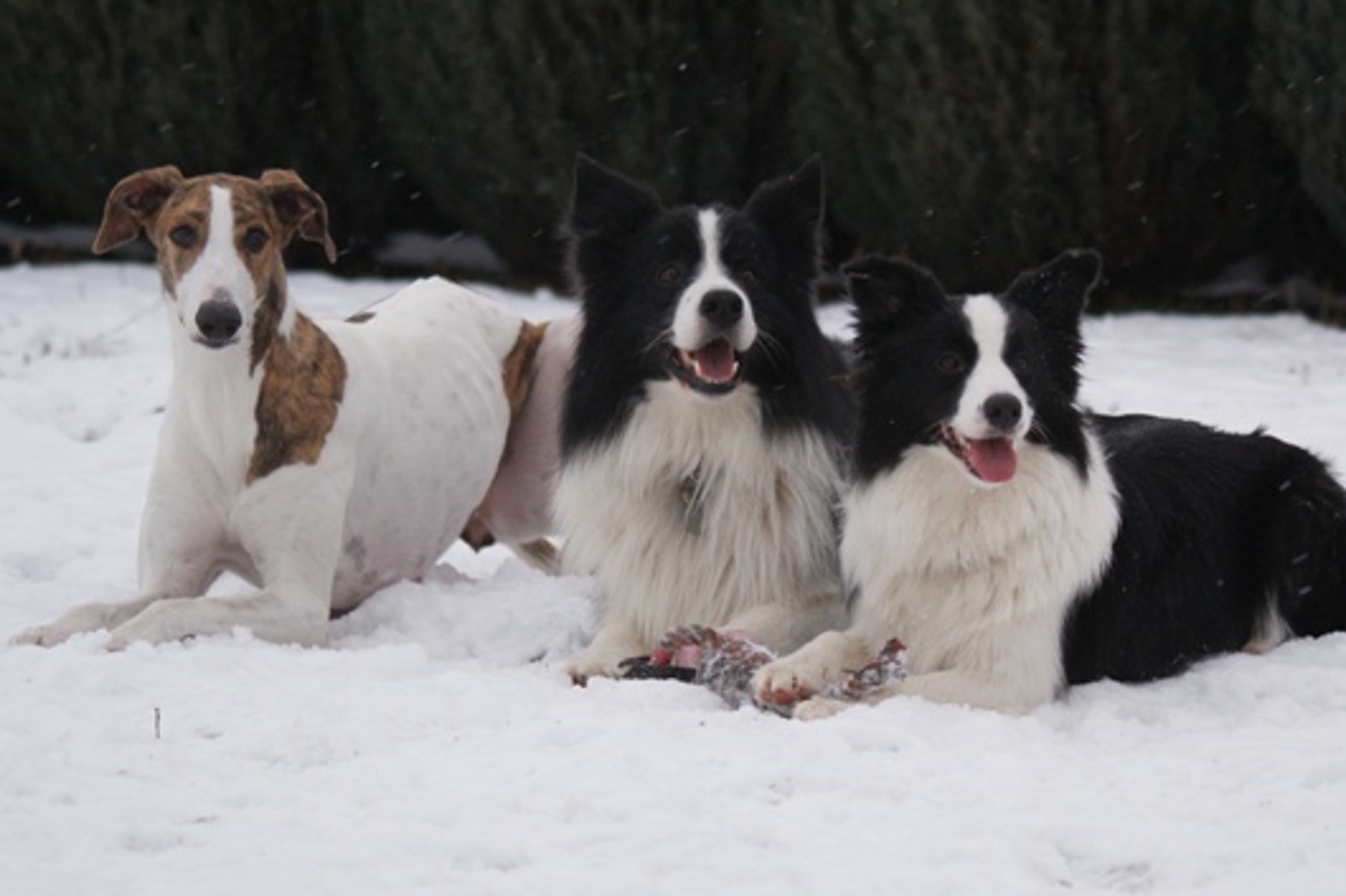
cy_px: 406
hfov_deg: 12.6
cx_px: 744
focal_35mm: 163
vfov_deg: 8.4
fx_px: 6092
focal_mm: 90
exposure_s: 1/200
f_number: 4
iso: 400
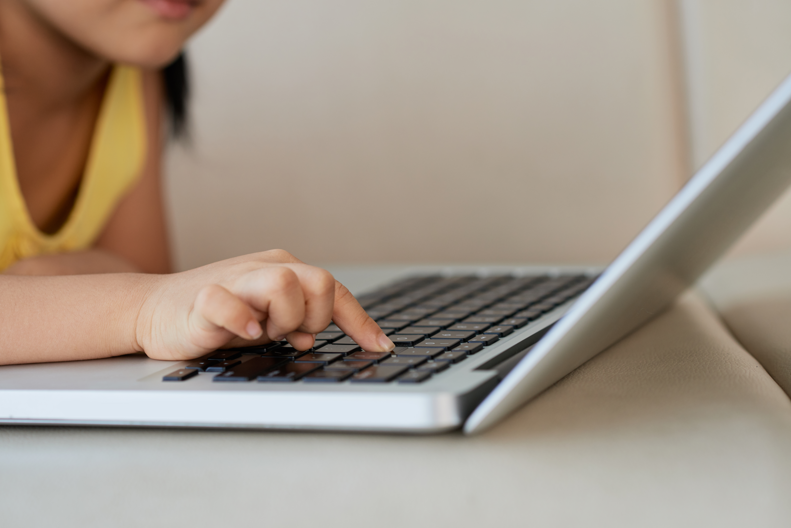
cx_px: 396
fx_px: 1868
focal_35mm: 85
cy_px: 264
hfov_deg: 23.9
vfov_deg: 16.1
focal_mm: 85
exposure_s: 1/90
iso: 280
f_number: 4
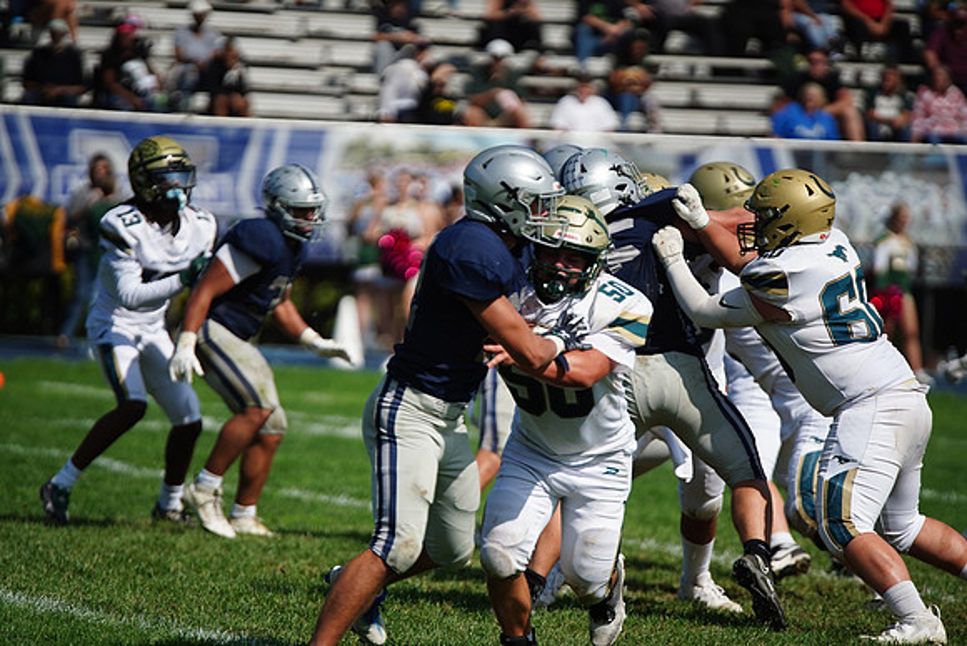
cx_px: 484
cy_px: 323
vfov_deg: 4.6
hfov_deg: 6.9
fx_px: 8060
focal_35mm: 300
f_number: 2.8
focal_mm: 300
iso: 400
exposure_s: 1/8000
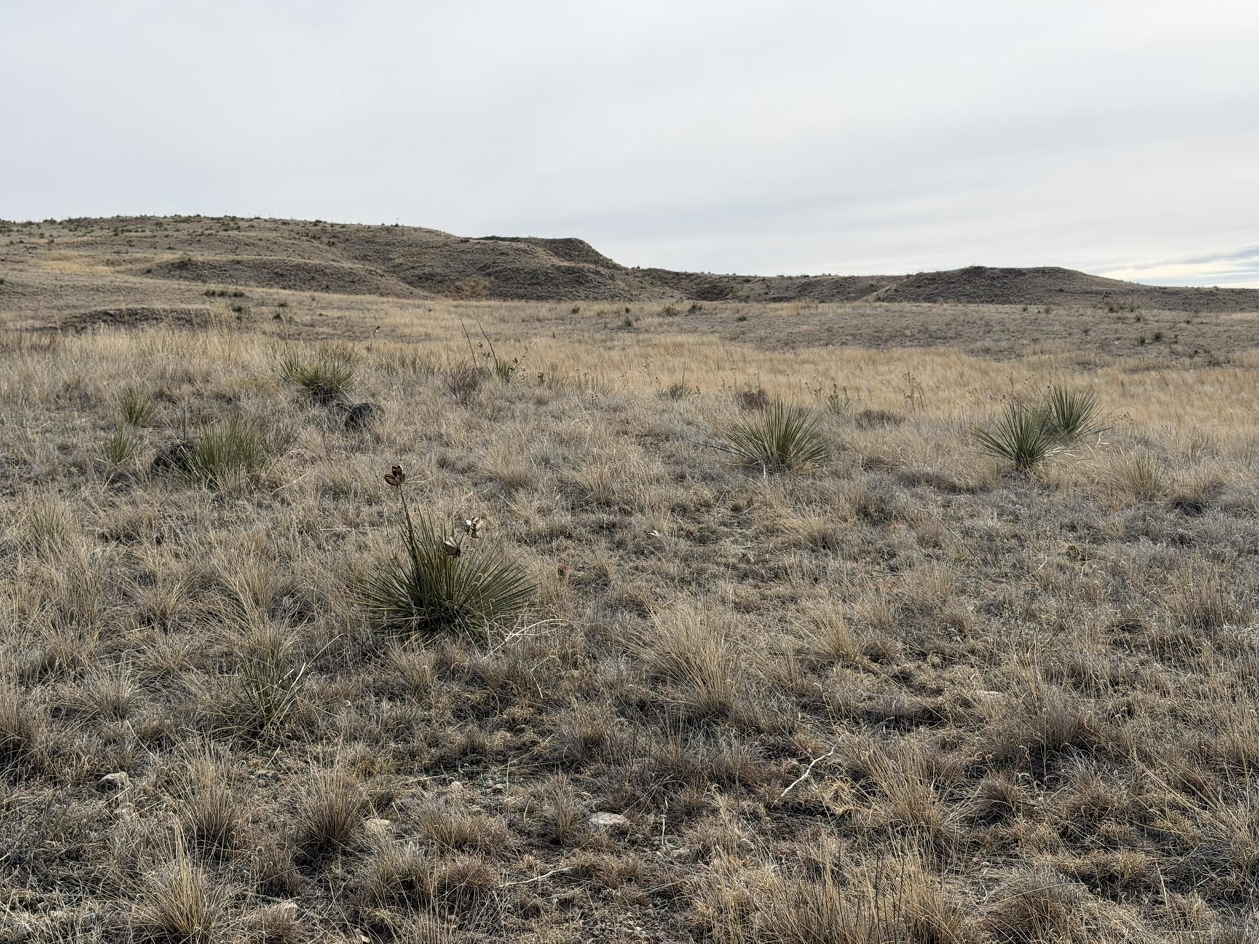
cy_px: 472
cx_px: 630
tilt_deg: -2.6
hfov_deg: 39.7
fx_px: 1746
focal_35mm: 48
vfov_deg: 30.3
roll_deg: +1.0
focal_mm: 6.76
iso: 64
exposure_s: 1/7143
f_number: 1.78
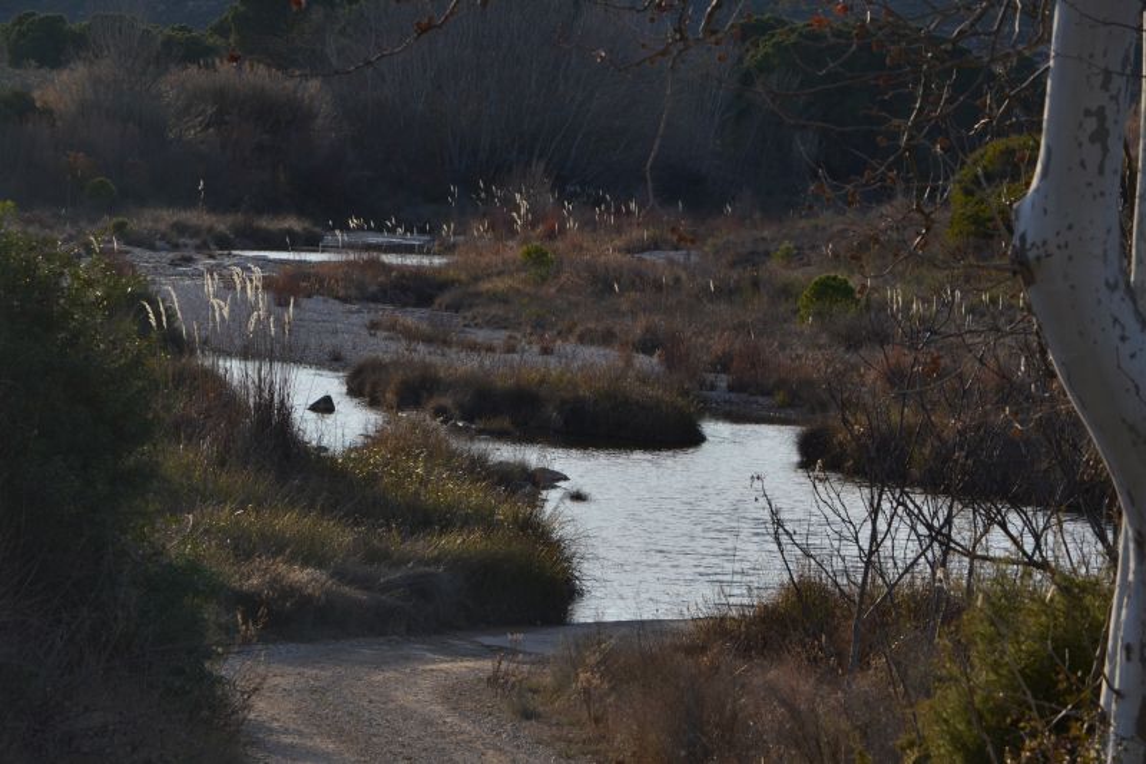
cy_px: 382
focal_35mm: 165
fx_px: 5251
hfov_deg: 12.5
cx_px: 573
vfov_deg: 8.3
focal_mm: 110
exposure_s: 1/250
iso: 100
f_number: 8
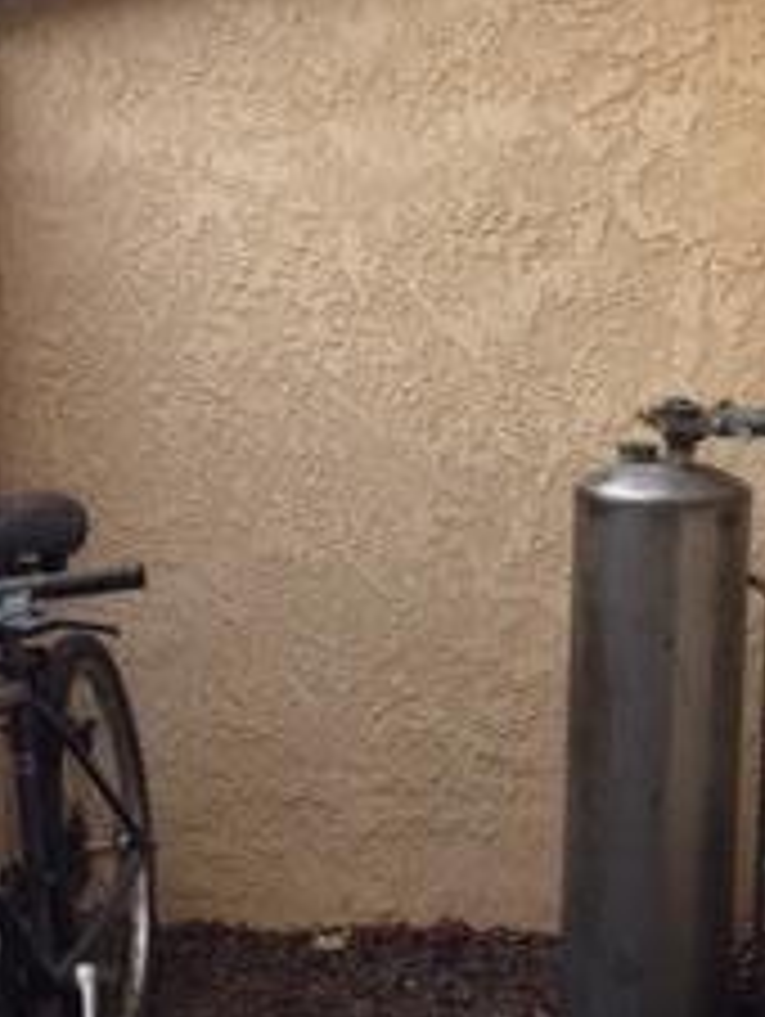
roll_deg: -0.2
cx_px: 356
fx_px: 2412
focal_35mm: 82
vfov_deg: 23.8
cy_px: 634
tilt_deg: -11.5
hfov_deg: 18.0
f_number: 2.2
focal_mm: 4.15
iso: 32
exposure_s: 1/267
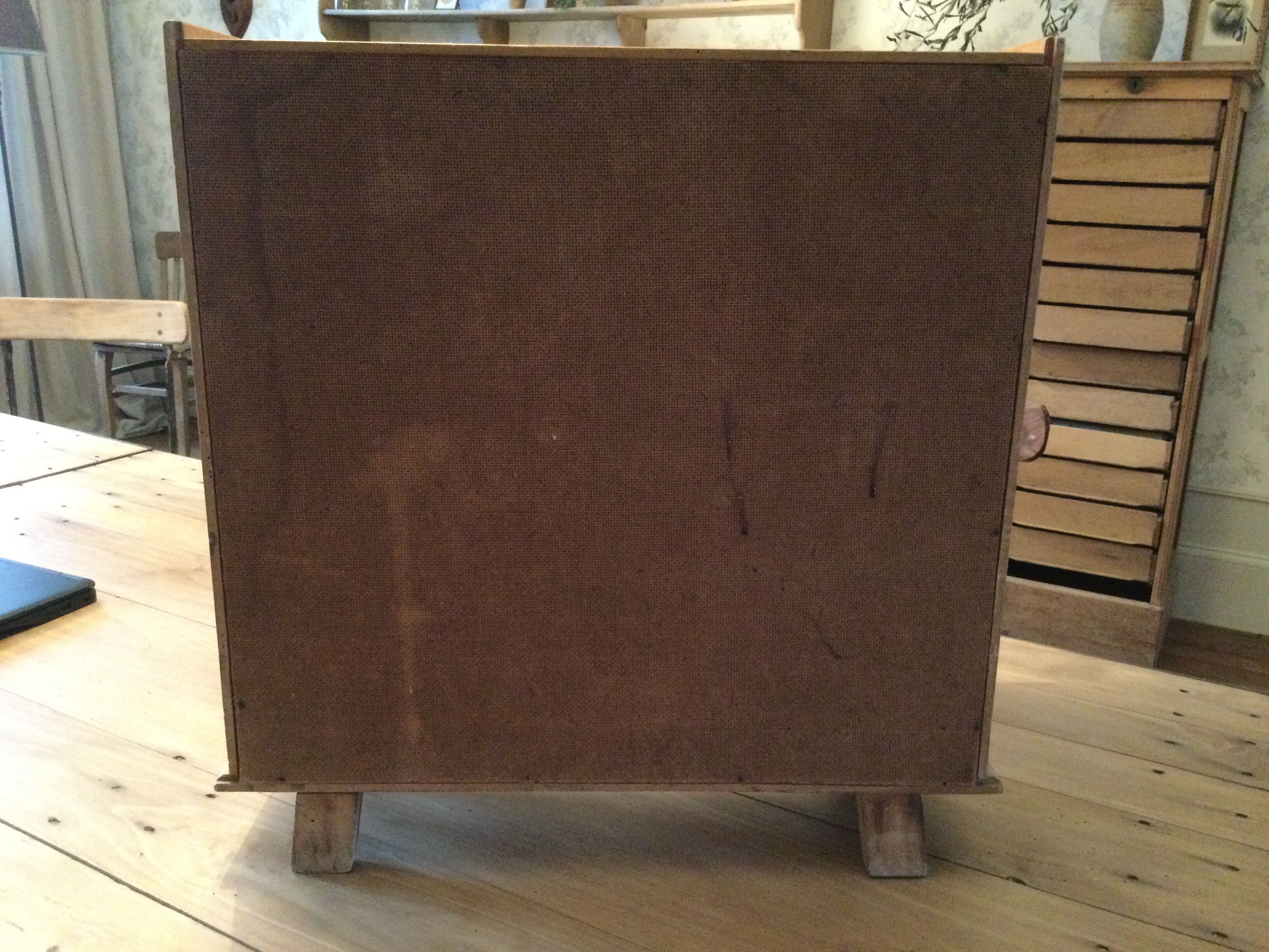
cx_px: 634
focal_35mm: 31
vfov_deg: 45.4
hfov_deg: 58.4
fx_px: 1136
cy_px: 476
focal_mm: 3.3
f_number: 2.4
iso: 500
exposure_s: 1/17
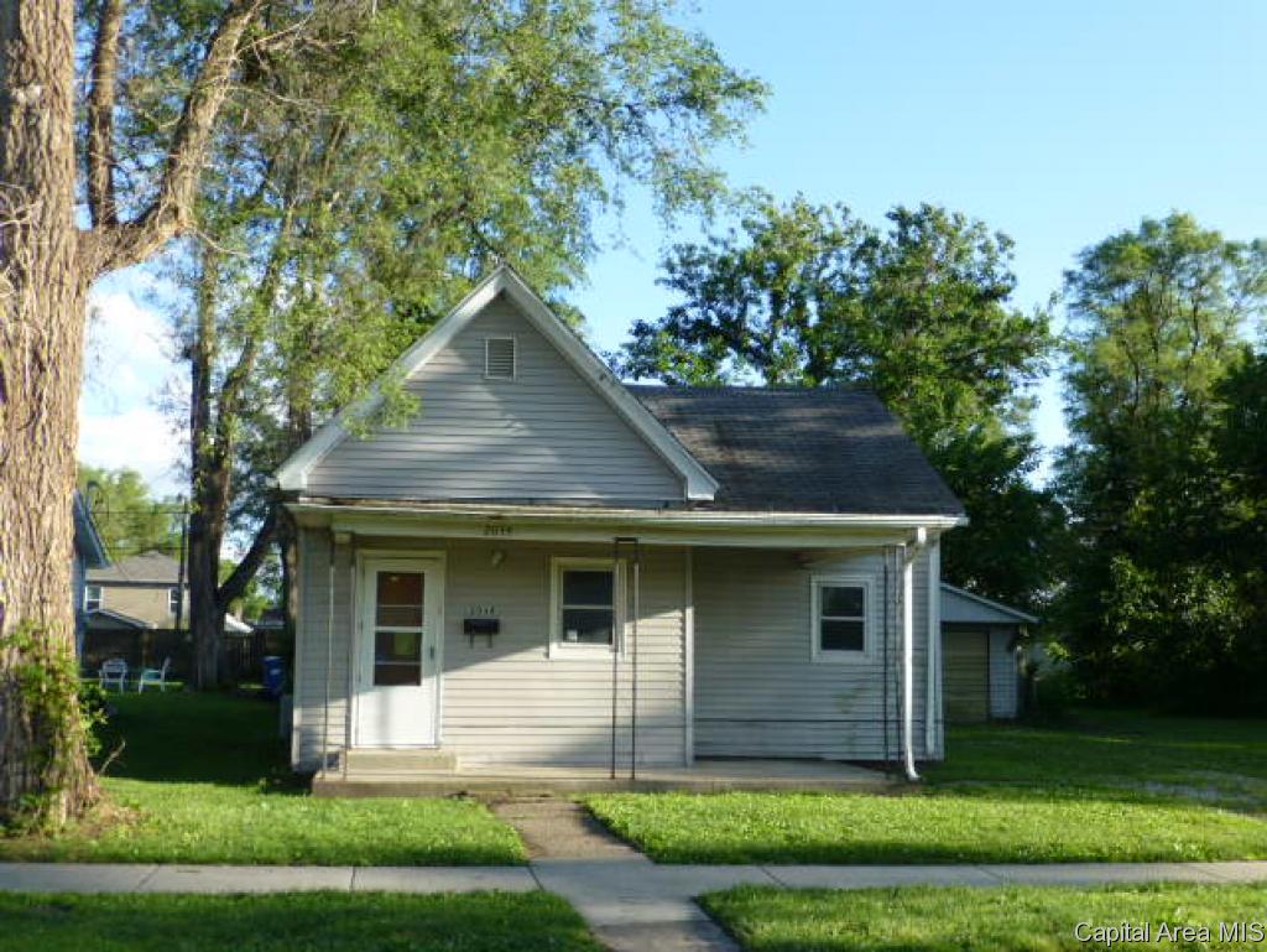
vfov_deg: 36.8
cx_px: 634
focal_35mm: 39
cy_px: 476
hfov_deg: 47.8
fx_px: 1428
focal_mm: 6.9
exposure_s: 1/250
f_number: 3.9
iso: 100
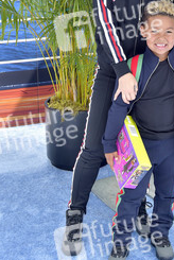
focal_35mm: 62
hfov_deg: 21.7
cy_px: 80
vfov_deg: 32.0
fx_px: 448
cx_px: 140
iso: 200
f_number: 6.3
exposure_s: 1/250
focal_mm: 38
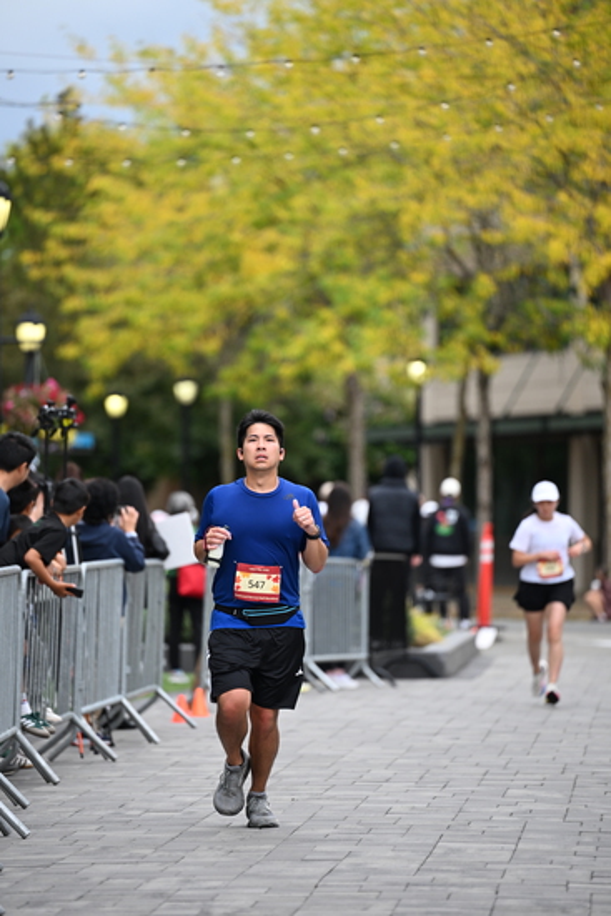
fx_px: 4961
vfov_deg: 10.5
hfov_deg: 7.0
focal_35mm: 195
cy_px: 458
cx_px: 306
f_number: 2.8
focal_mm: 195
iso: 640
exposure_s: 1/2000
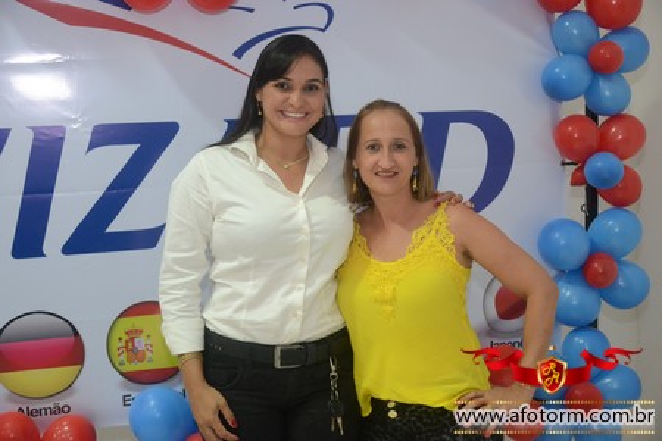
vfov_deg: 28.1
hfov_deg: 41.1
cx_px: 331
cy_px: 220
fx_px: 883
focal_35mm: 48
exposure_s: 1/80
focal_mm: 32
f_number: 4.2
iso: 1600
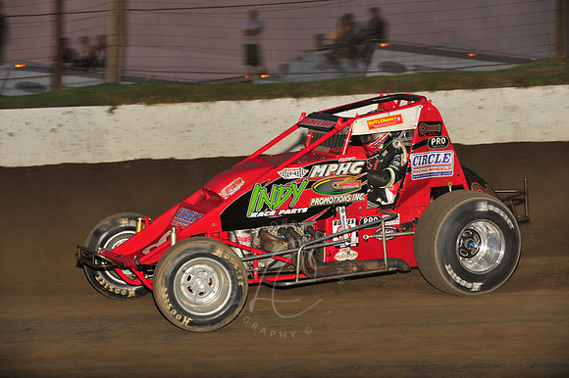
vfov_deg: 10.1
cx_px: 284
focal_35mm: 135
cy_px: 189
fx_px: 2132
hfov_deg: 15.2
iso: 800
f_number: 7.1
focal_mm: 135
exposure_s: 1/320
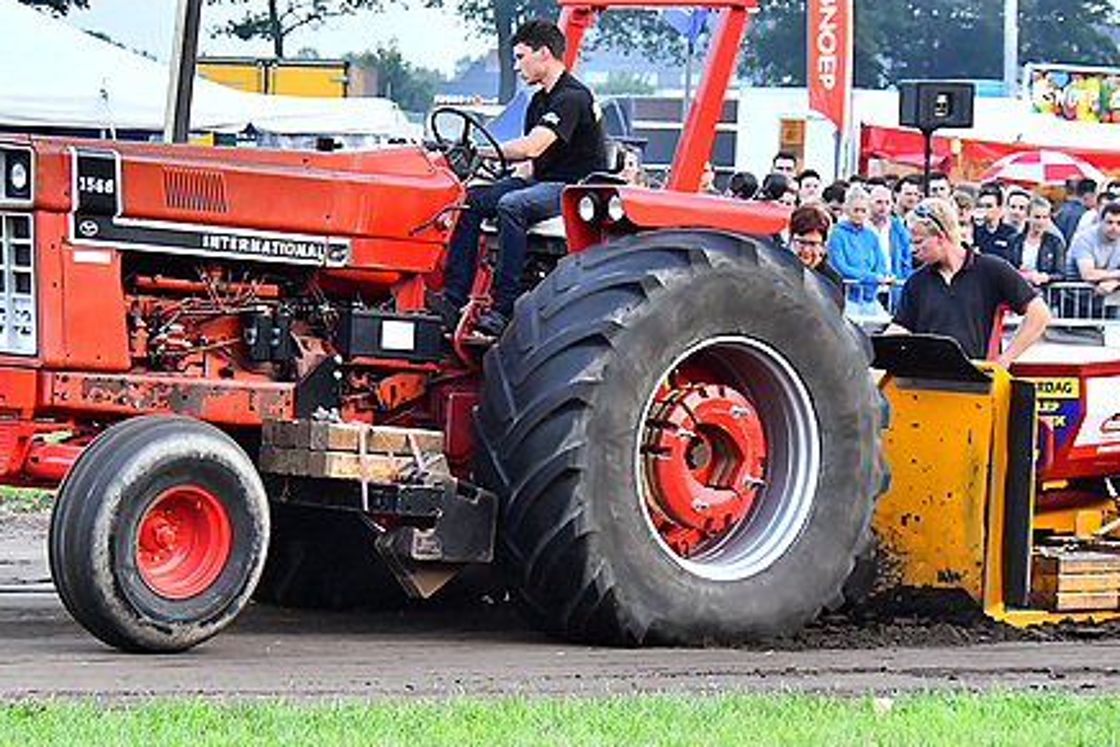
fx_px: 6162
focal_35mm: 198
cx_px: 403
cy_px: 284
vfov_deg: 6.9
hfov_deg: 10.4
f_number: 5.6
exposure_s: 1/320
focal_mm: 72
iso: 1250
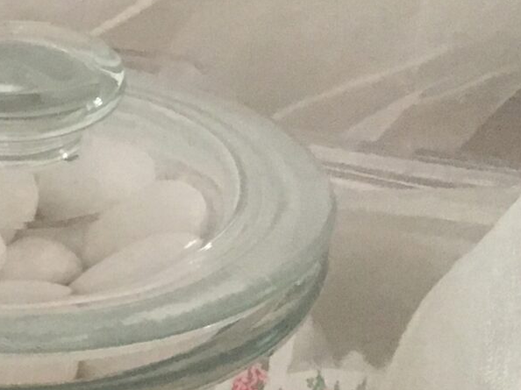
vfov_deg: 11.7
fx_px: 1881
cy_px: 426
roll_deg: +11.4
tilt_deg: -35.3
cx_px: -472
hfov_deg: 13.7
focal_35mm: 125
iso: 200
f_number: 2.2
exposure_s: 1/25
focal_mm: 4.15
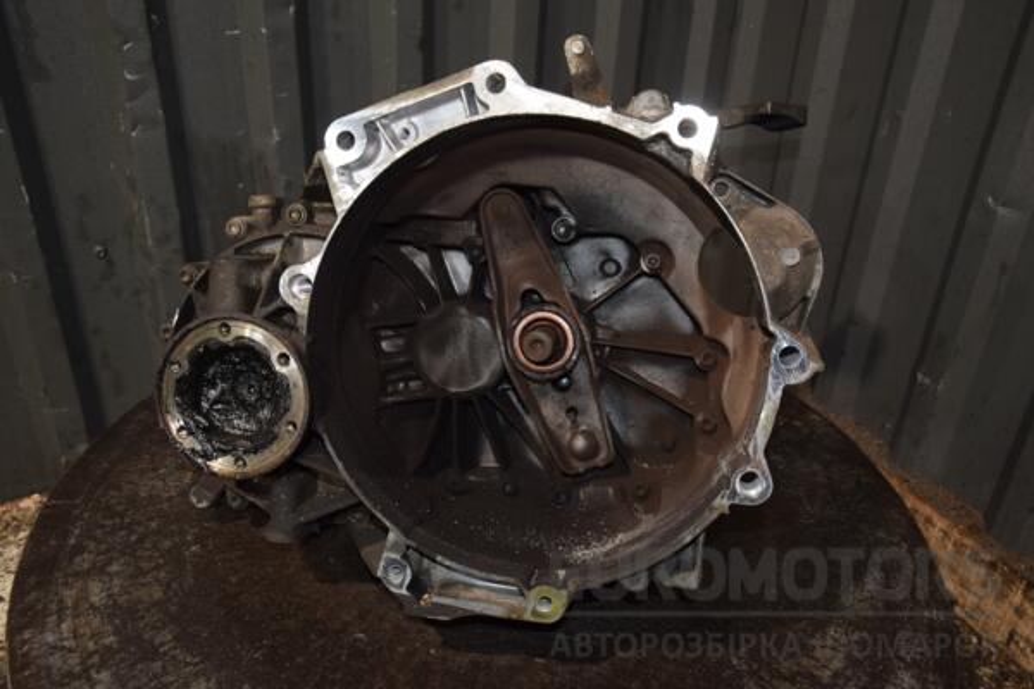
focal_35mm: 33
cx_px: 517
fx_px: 948
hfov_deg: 57.2
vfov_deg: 40.0
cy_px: 344
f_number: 5
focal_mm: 22
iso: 800
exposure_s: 1/60
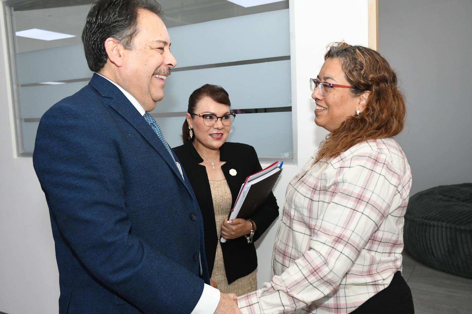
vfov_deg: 38.9
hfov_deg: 55.8
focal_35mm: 34
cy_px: 157
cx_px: 236
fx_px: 446
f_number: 5.6
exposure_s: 1/160
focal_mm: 23
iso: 1600
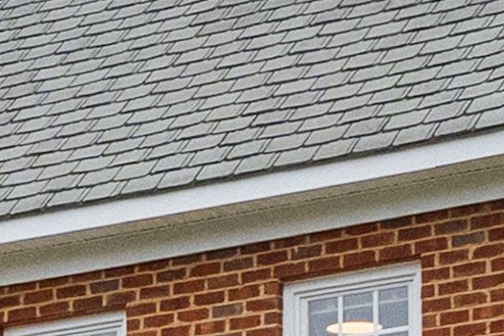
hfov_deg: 7.9
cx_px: -528
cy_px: 918
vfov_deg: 5.3
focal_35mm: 247
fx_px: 3457
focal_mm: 21
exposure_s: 1/640
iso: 2000
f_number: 8
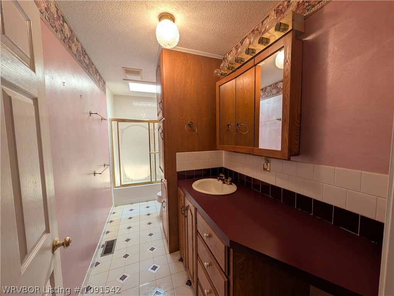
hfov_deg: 110.5
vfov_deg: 94.6
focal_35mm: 12
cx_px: 197
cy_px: 148
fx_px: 137
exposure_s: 1/120
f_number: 1.7
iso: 80
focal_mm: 2.02
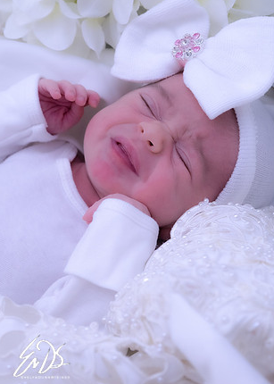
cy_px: 188
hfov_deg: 16.9
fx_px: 915
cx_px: 71
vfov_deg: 23.7
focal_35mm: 84
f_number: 5.6
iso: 1600
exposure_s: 1/125
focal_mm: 50
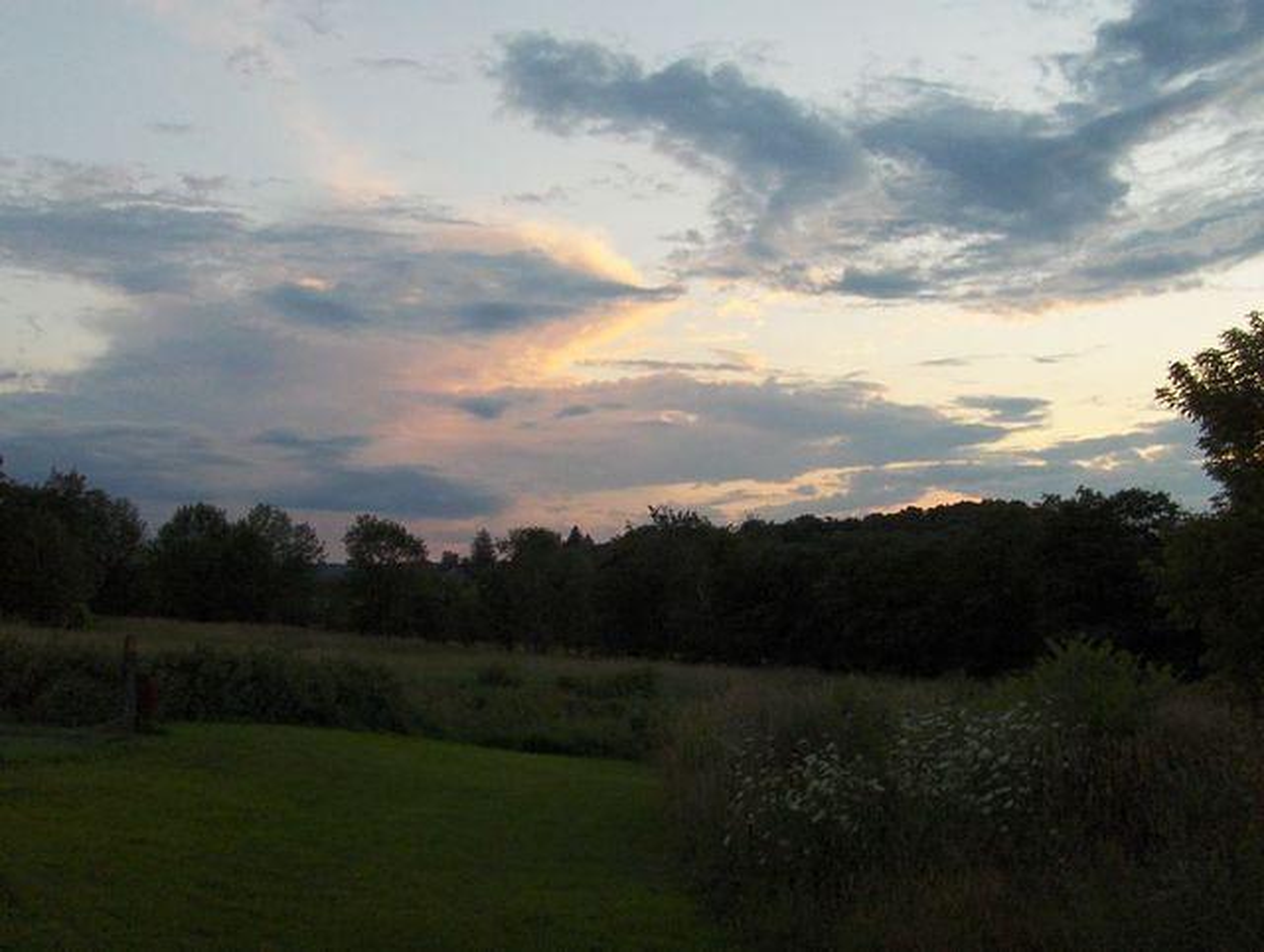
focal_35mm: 41
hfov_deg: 45.7
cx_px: 632
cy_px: 476
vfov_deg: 35.2
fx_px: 1499
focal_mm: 6.5
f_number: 3.5
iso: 200
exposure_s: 1/113
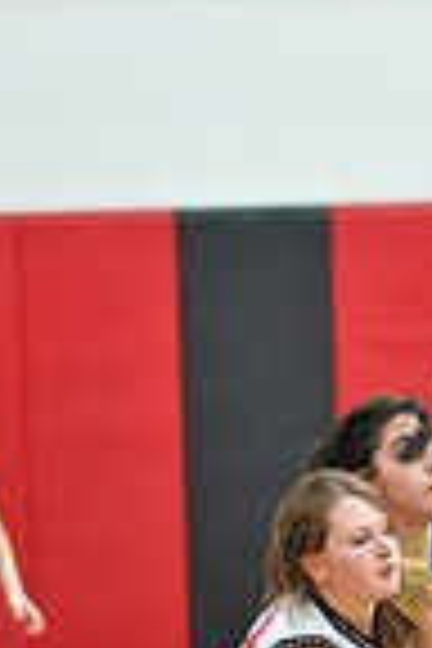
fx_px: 4788
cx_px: 340
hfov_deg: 5.2
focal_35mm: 266
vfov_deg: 7.7
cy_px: 526
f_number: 2.2
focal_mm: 85
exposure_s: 1/500
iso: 2500
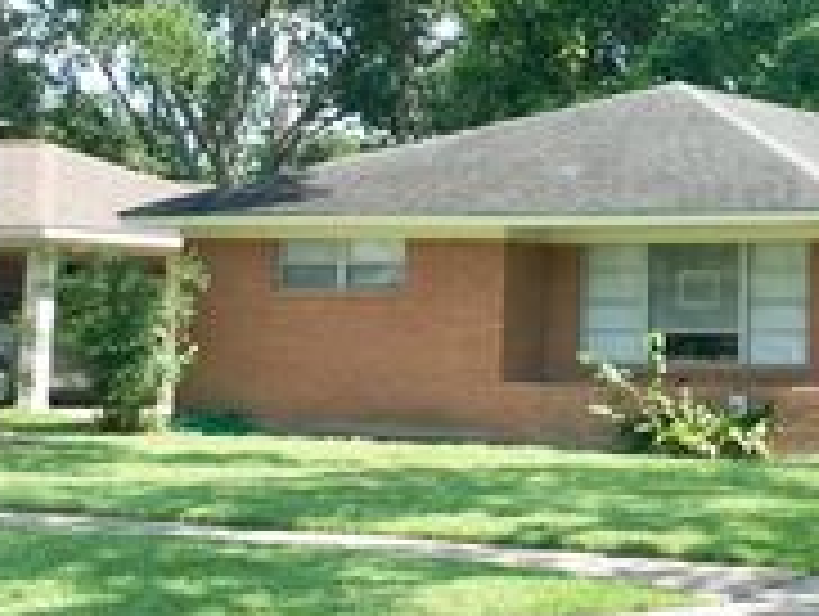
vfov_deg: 17.1
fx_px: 2014
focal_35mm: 85
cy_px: 20
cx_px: 909
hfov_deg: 21.7
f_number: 5.6
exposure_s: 1/200
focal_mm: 8.04
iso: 100
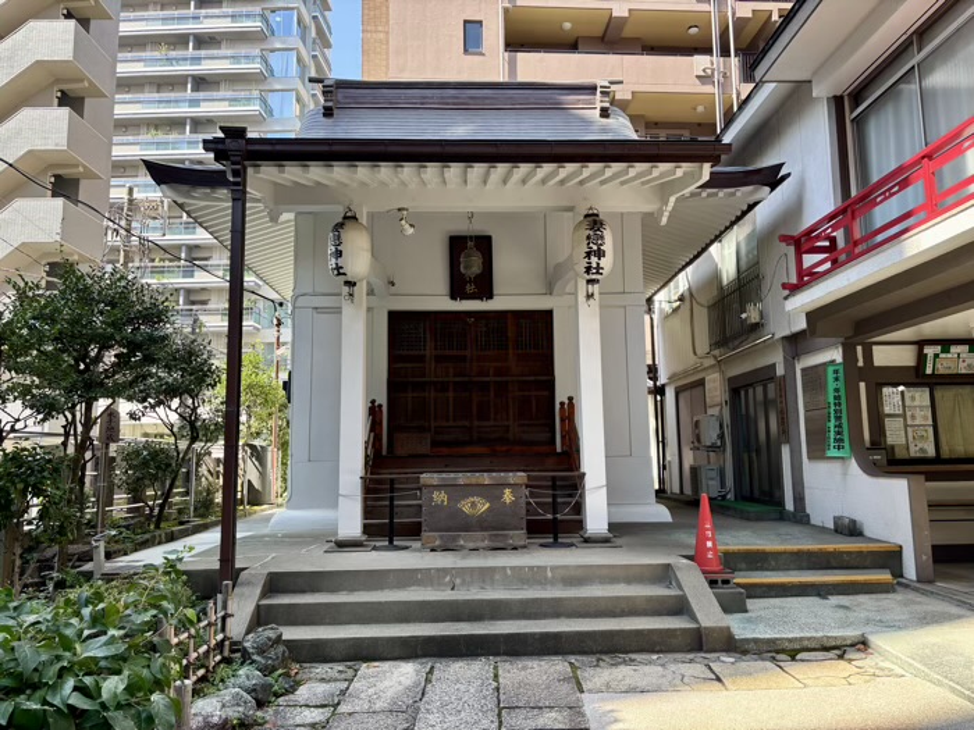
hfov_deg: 67.3
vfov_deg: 53.1
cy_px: 365
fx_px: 732
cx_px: 487
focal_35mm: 26
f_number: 1.6
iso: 50
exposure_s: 1/289
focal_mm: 5.96
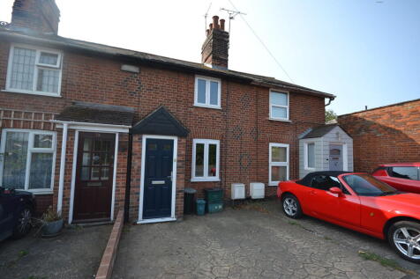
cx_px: 210
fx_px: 175
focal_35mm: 15
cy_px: 140
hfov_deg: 100.4
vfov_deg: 77.3
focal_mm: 10
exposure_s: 1/160
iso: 100
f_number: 6.3
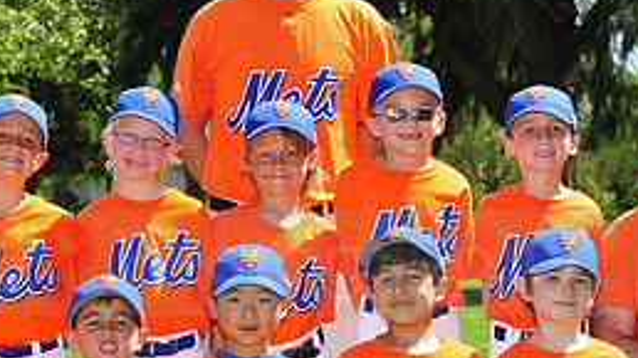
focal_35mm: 188
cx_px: 282
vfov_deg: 6.5
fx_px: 3180
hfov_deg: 11.5
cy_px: 242
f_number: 8
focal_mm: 80
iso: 200
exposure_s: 1/250
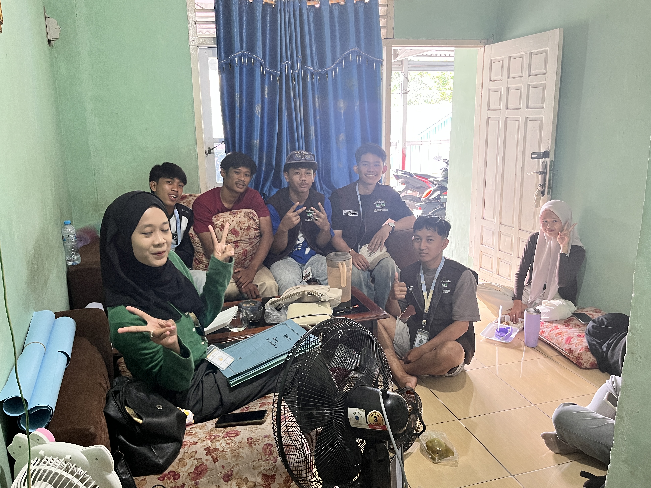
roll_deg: +1.9
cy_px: 251
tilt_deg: -12.9
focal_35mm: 27
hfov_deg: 65.3
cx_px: 322
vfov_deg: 51.3
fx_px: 508
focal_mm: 5.1
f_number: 1.6
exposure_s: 1/50
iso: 320
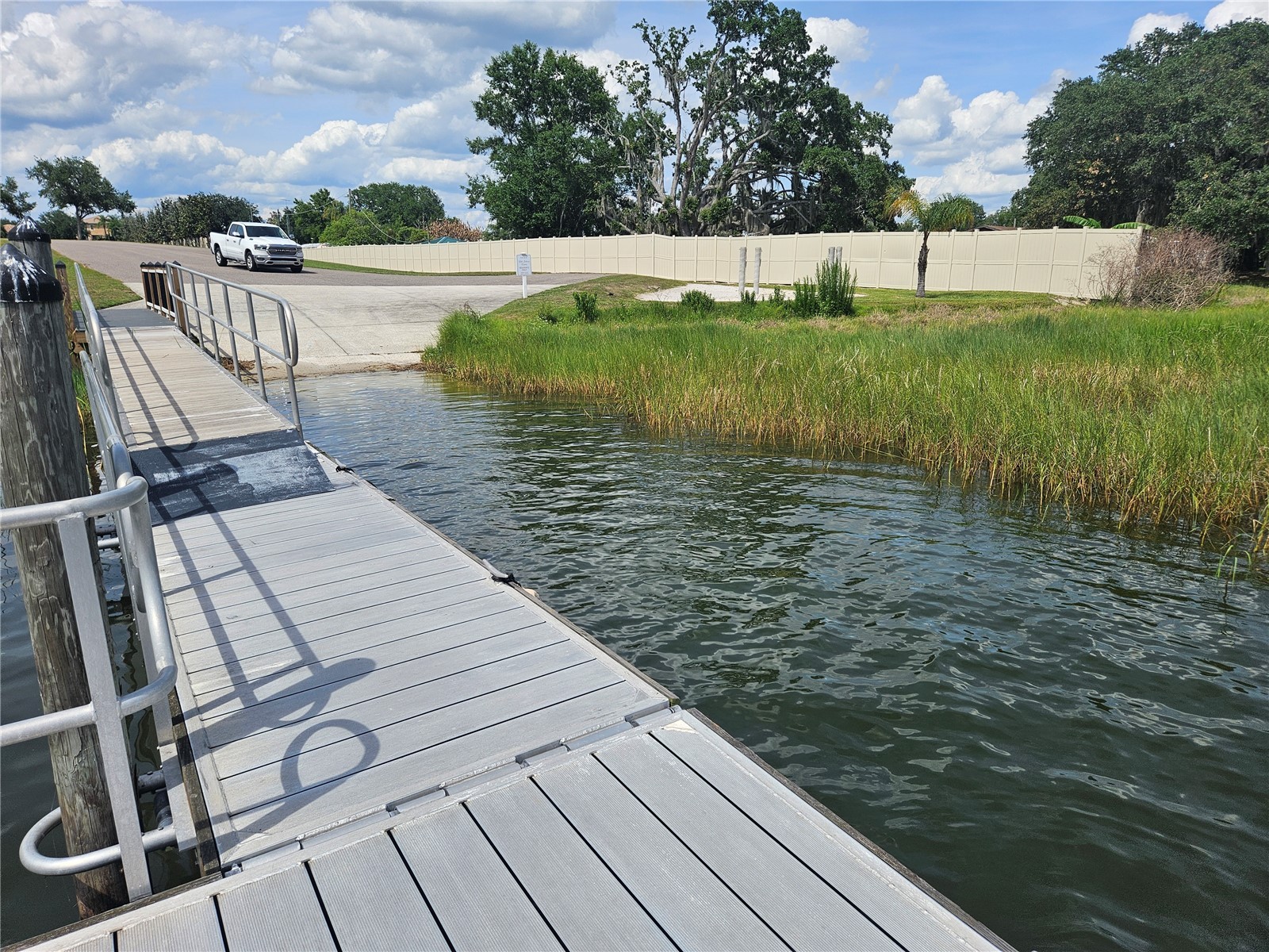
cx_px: 634
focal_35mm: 23
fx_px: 843
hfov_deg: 73.9
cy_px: 476
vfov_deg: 58.9
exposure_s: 1/2423
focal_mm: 5.4
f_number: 1.8
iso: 25
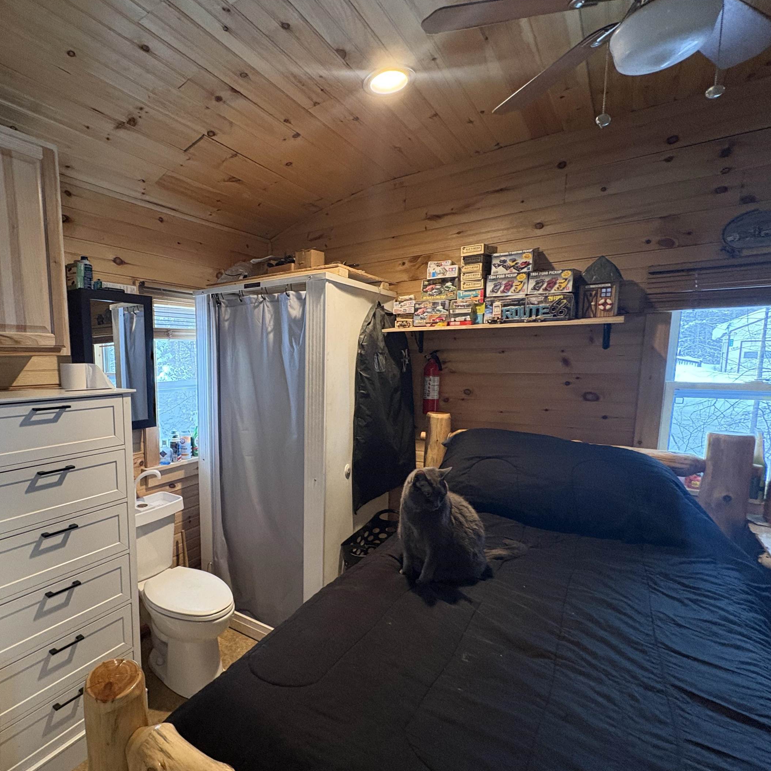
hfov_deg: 77.9
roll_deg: +0.8
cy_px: 415
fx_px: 454
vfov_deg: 80.6
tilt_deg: -6.2
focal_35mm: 18
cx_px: 252
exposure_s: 1/60
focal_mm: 2.22
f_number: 2.2
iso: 500
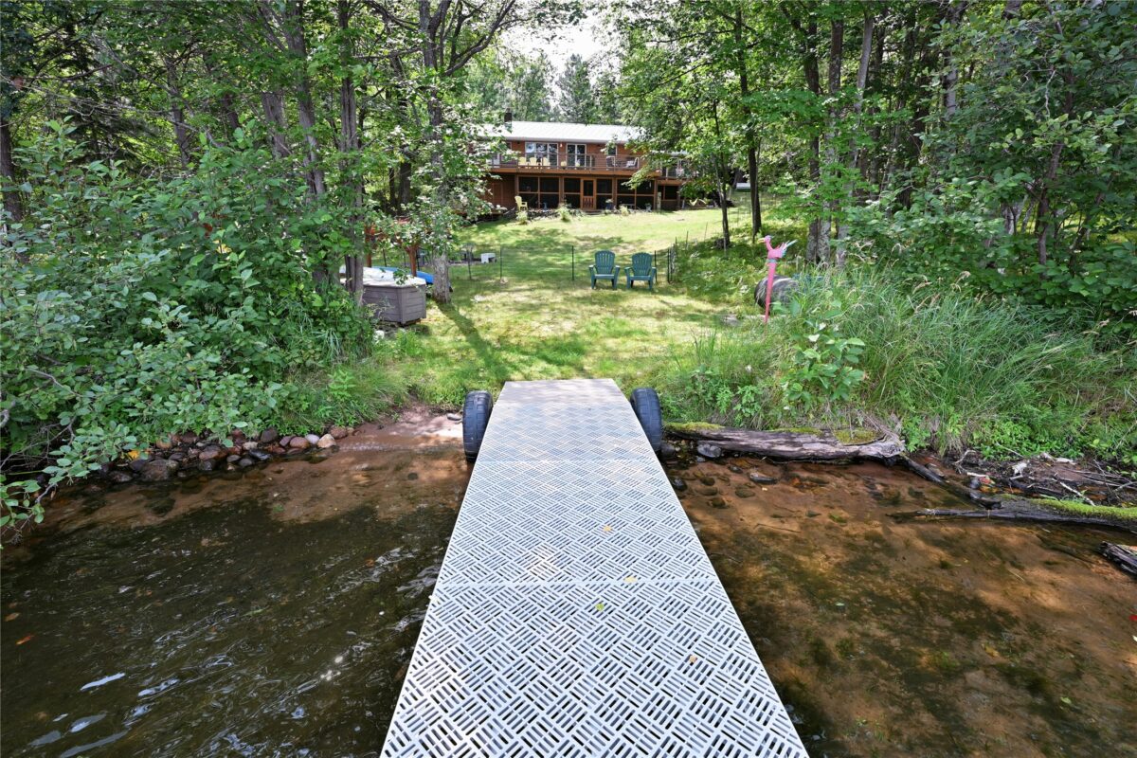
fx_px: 505
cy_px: 379
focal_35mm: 16
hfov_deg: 96.7
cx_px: 568
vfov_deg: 73.7
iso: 250
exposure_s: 1/200
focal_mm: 16
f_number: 5.6
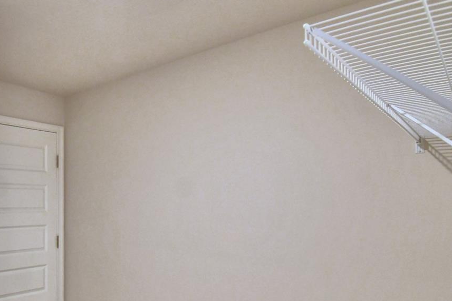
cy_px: 210
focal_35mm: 28
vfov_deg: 45.4
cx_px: 79
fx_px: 351
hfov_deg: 59.4
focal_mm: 10
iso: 450
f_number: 4.5
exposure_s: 1/30
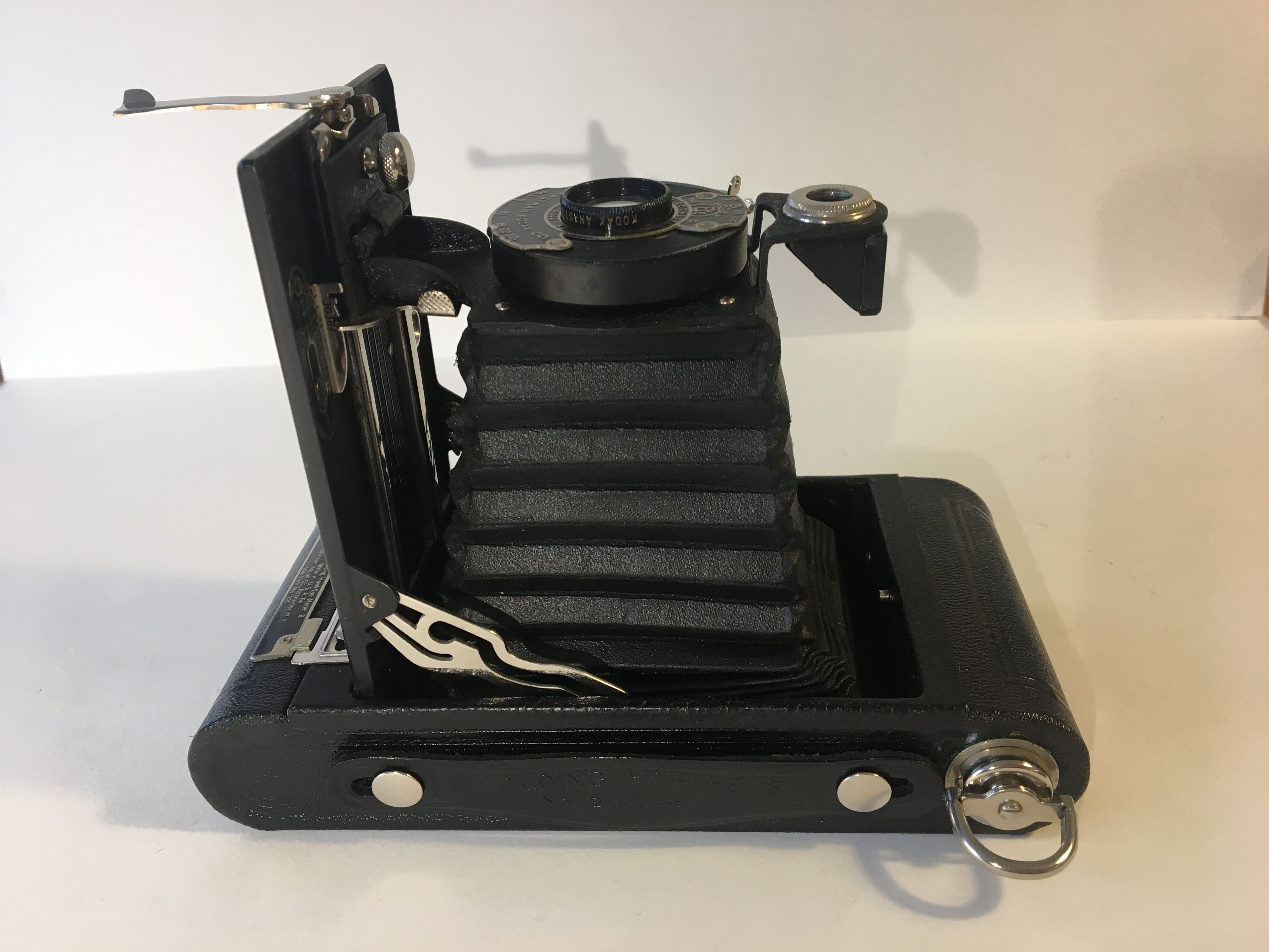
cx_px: 634
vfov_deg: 48.2
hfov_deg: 61.7
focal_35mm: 29
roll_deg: +3.8
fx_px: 1063
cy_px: 476
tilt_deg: -26.3
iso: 32
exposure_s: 1/33
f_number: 2.2
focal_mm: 4.15
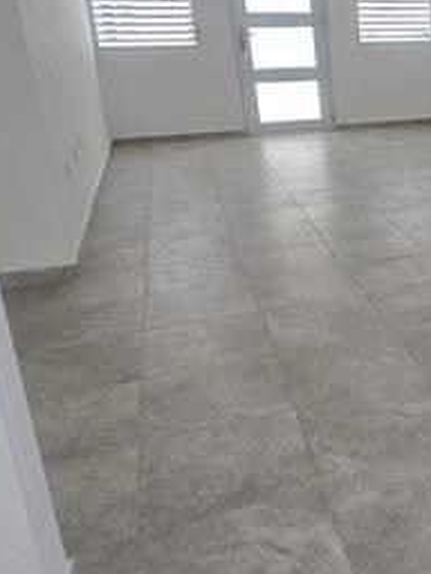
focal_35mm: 39
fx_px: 647
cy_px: 240
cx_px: 548
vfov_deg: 47.7
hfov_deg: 30.0
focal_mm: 2.2
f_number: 2.2
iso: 50
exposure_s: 1/203
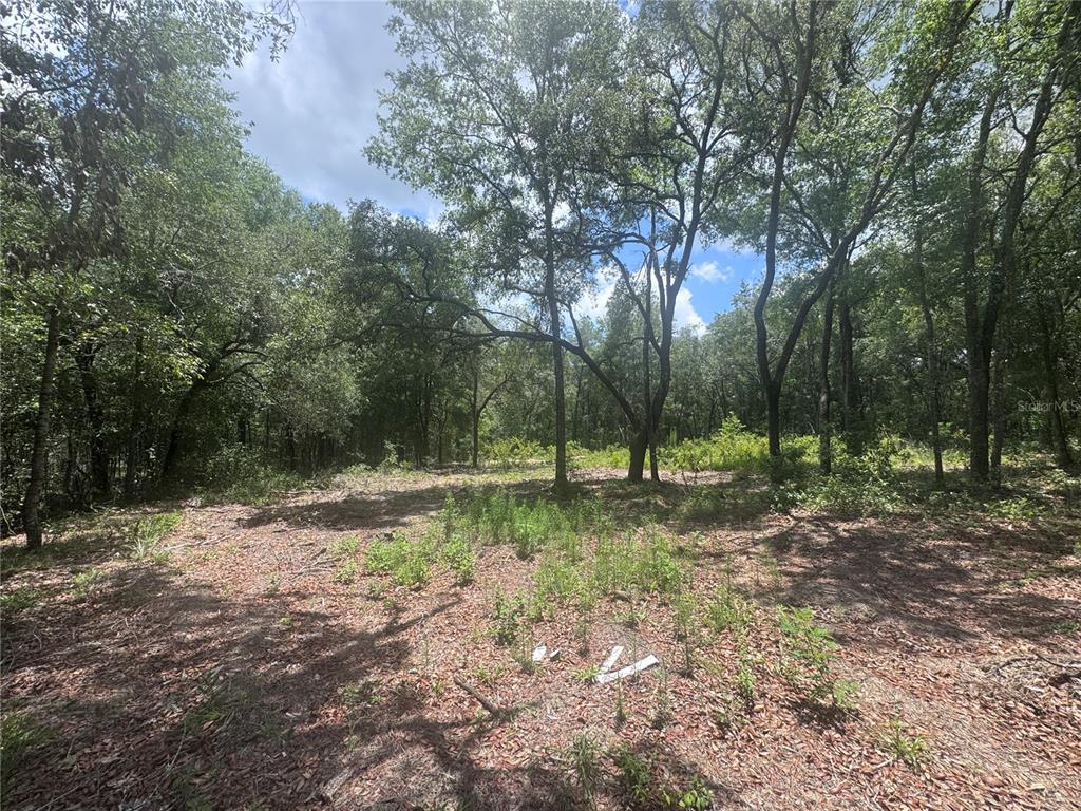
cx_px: 540
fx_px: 437
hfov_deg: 102.1
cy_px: 406
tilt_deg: +5.3
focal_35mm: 14
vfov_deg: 85.7
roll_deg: +1.5
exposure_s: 1/796
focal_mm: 2.22
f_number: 2.2
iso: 50
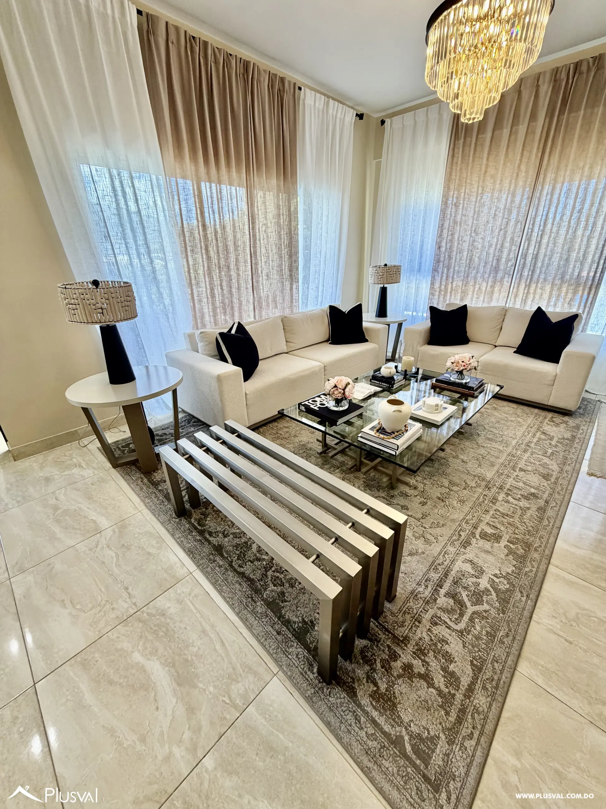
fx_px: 327
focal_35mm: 14
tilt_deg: -24.0
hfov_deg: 85.7
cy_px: 404
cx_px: 303
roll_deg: -0.6
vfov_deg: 102.1
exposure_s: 1/120
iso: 100
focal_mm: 2.22
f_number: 2.2
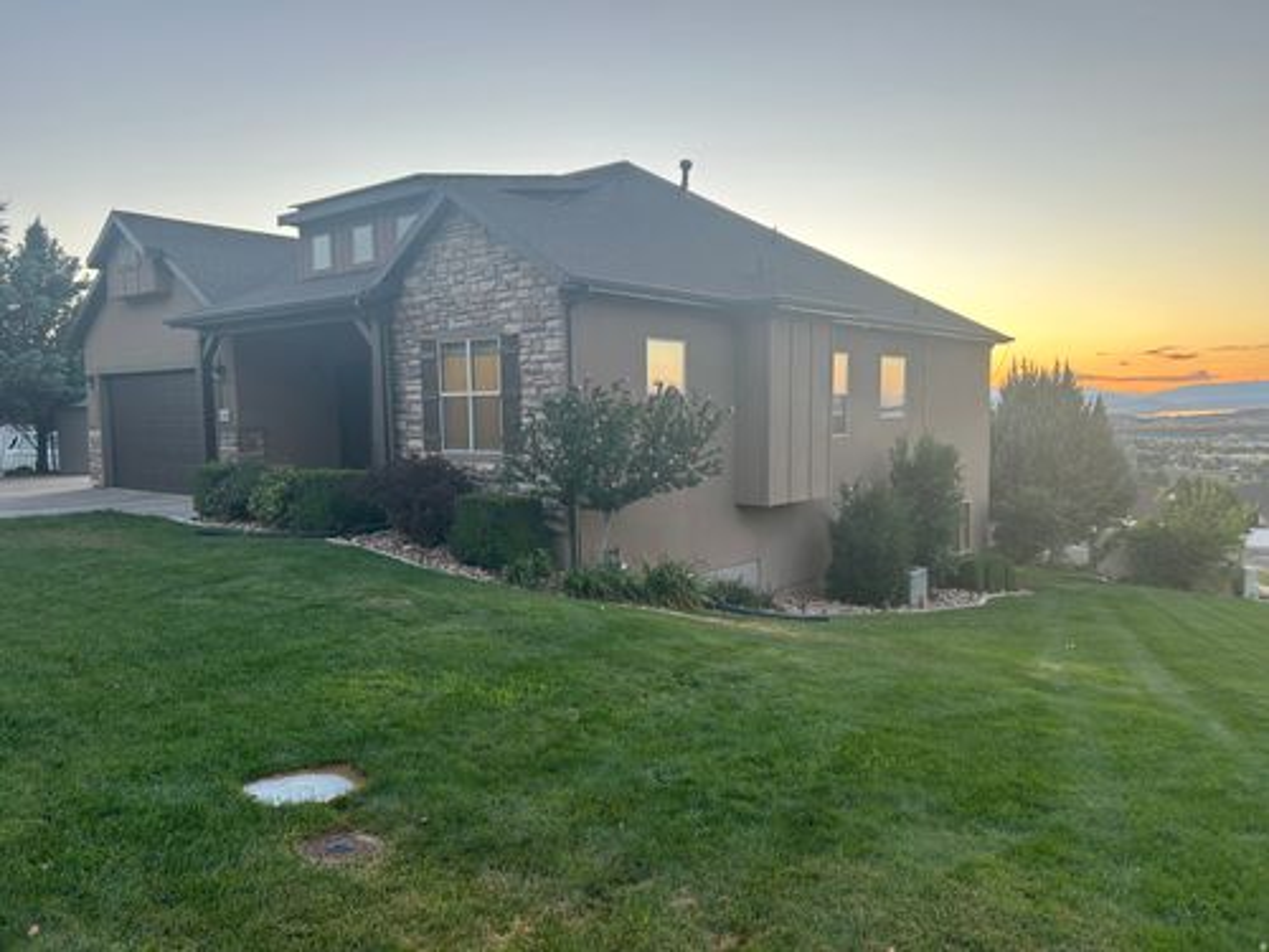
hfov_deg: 67.3
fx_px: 953
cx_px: 634
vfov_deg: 53.1
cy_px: 476
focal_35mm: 26
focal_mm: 5.7
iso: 64
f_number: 1.5
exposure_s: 1/166
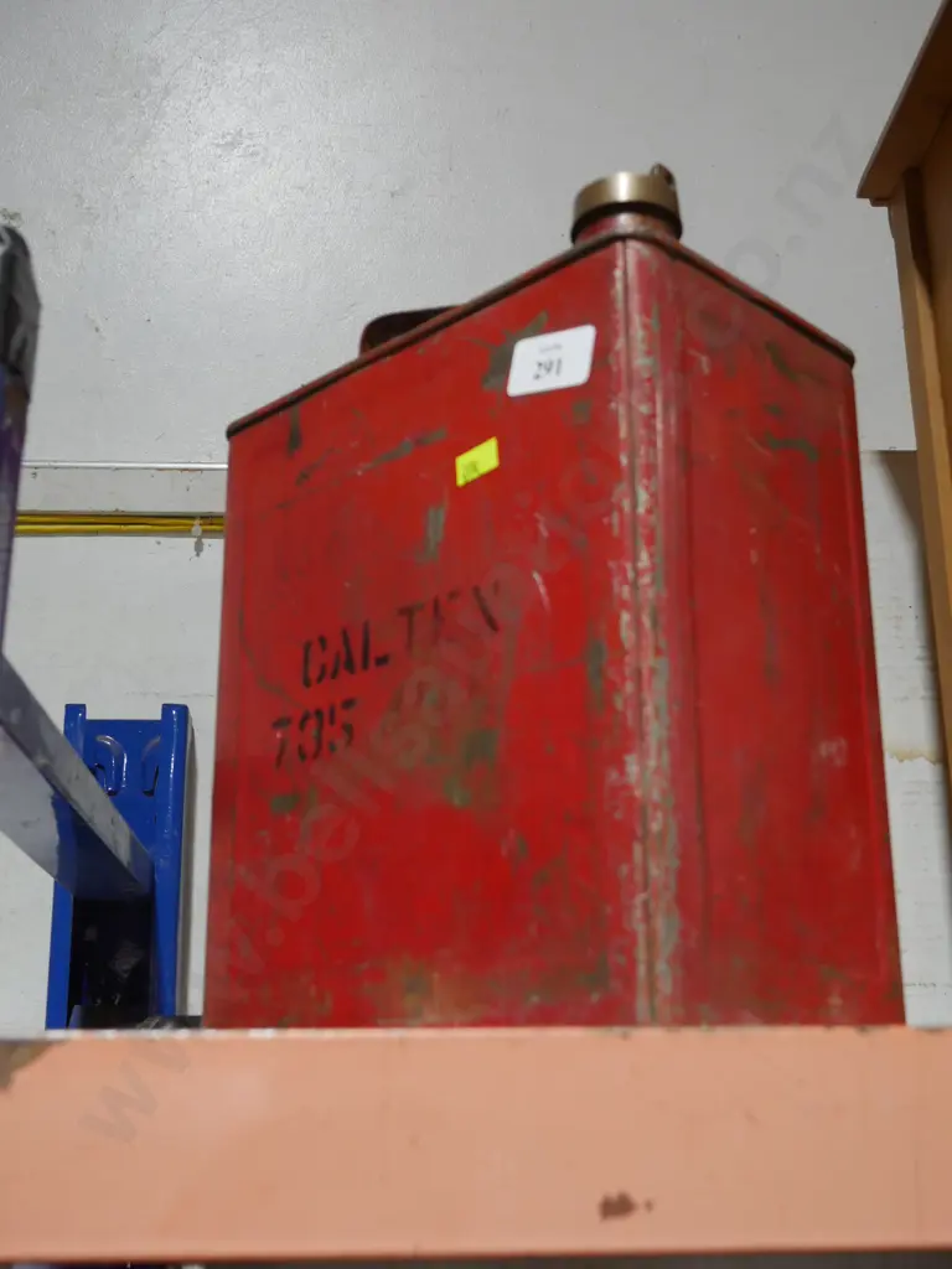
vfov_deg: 44.8
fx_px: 1540
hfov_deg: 34.3
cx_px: 476
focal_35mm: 42
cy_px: 634
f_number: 4.6
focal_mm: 21
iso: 640
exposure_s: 1/60
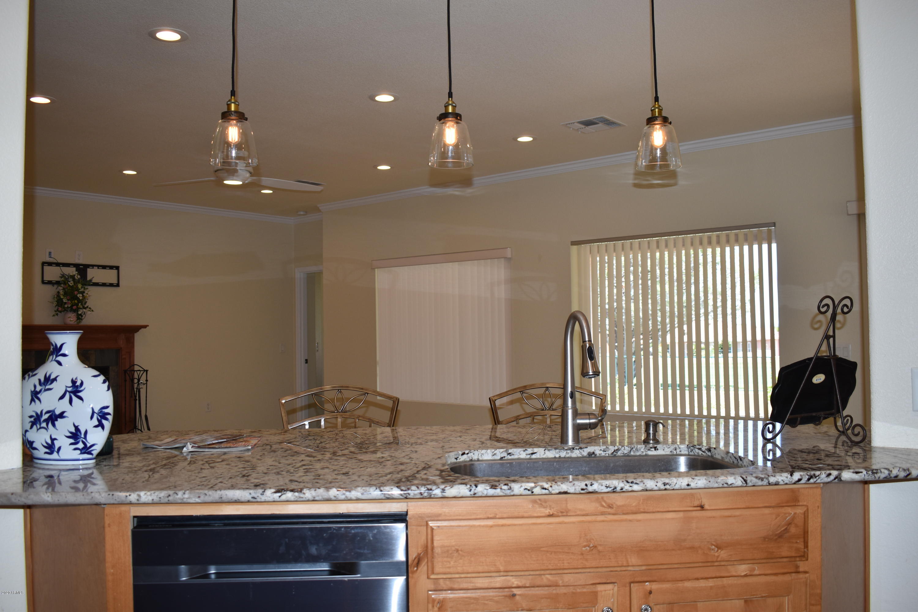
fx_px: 765
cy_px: 306
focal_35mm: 30
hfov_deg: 61.9
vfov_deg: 43.6
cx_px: 459
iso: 200
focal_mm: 20
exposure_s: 1/200
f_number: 5
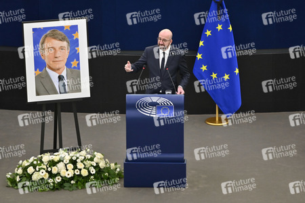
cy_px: 102
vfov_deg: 6.9
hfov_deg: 10.3
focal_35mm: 200
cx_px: 152
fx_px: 1694
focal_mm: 200
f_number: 2.8
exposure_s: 1/320
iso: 1000
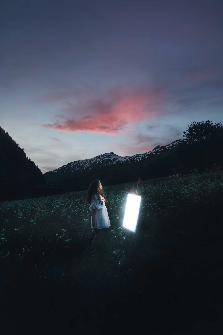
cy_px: 168
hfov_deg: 53.1
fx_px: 223
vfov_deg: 73.7
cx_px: 112
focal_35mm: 24
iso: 100
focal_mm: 24
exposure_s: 1/400
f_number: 2.8
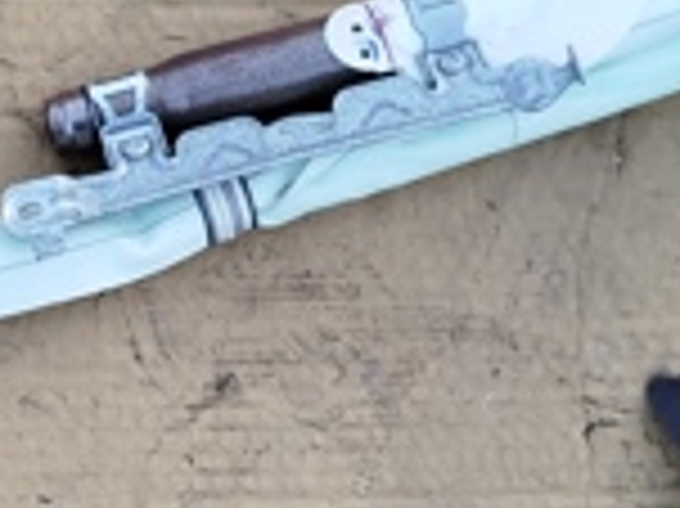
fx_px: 2002
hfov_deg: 18.6
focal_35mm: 102
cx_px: -50
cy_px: 274
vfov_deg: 14.5
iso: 200
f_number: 1.7
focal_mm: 5.31
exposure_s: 1/33
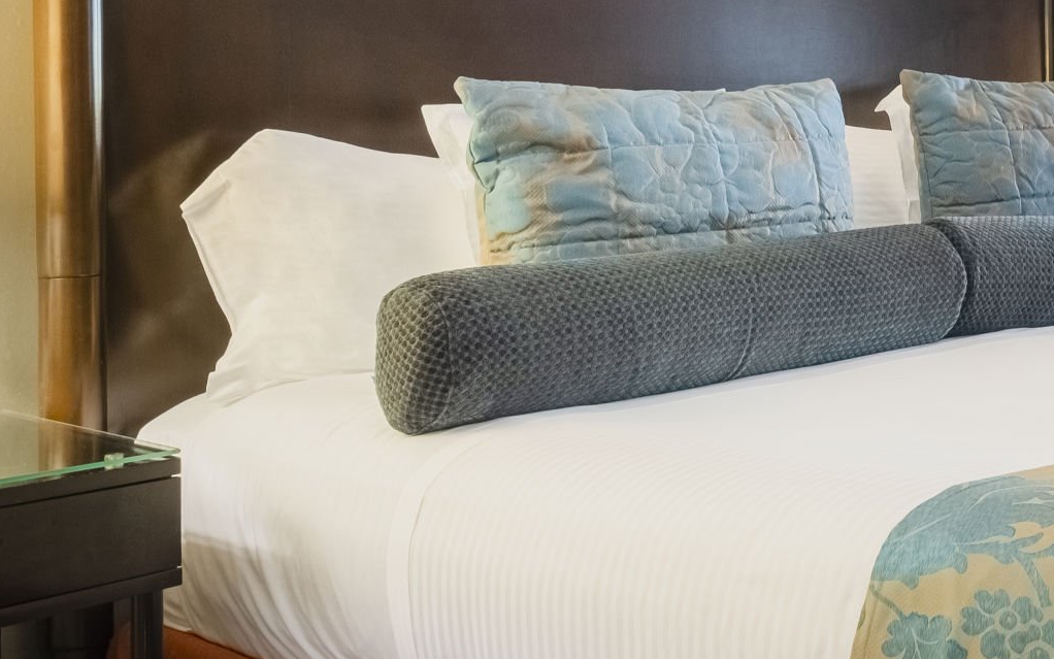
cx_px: 1385
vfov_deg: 20.7
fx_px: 1781
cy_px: 129
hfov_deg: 27.3
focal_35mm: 62
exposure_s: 1/20
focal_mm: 13.2
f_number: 8
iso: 500
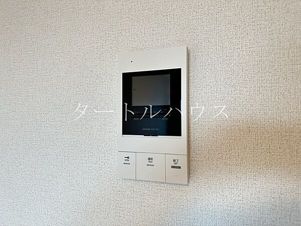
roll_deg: -0.7
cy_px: 113
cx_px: 150
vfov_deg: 56.8
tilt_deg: +0.7
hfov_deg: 71.6
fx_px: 209
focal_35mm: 24
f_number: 1.78
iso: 125
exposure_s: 1/121
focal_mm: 6.86
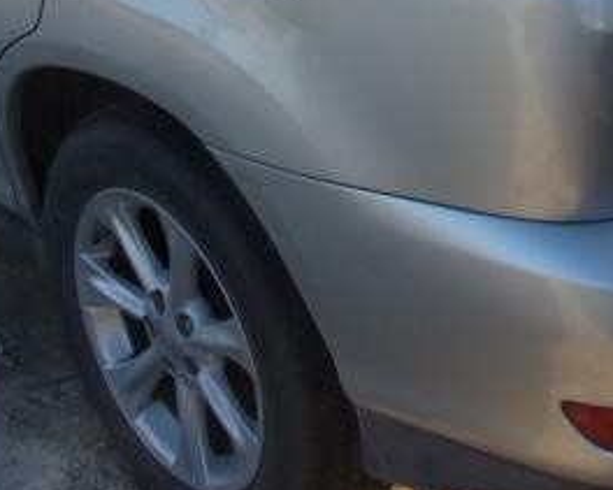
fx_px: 1288
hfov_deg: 26.8
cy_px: -28
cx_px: 339
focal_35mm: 71
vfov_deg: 20.7
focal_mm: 4.3
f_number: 3.3
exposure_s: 1/400
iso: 80
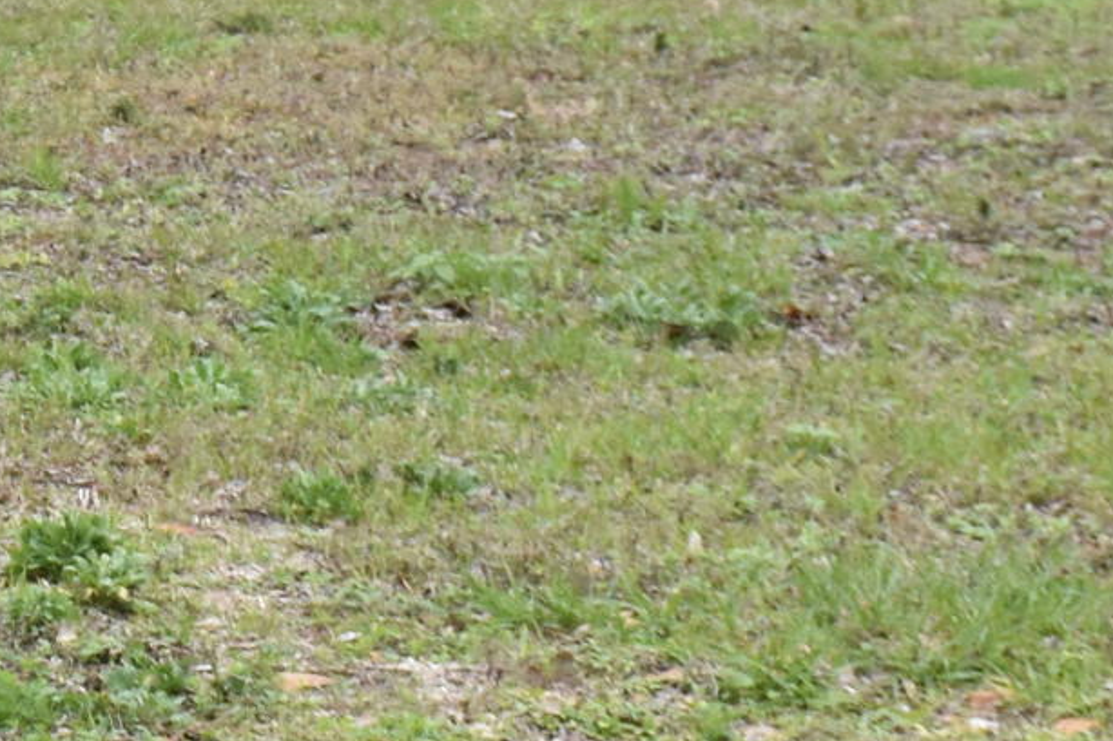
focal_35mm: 308
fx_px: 9519
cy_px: -833
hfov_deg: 6.6
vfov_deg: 4.4
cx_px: -653
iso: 800
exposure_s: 1/320
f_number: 8
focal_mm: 42
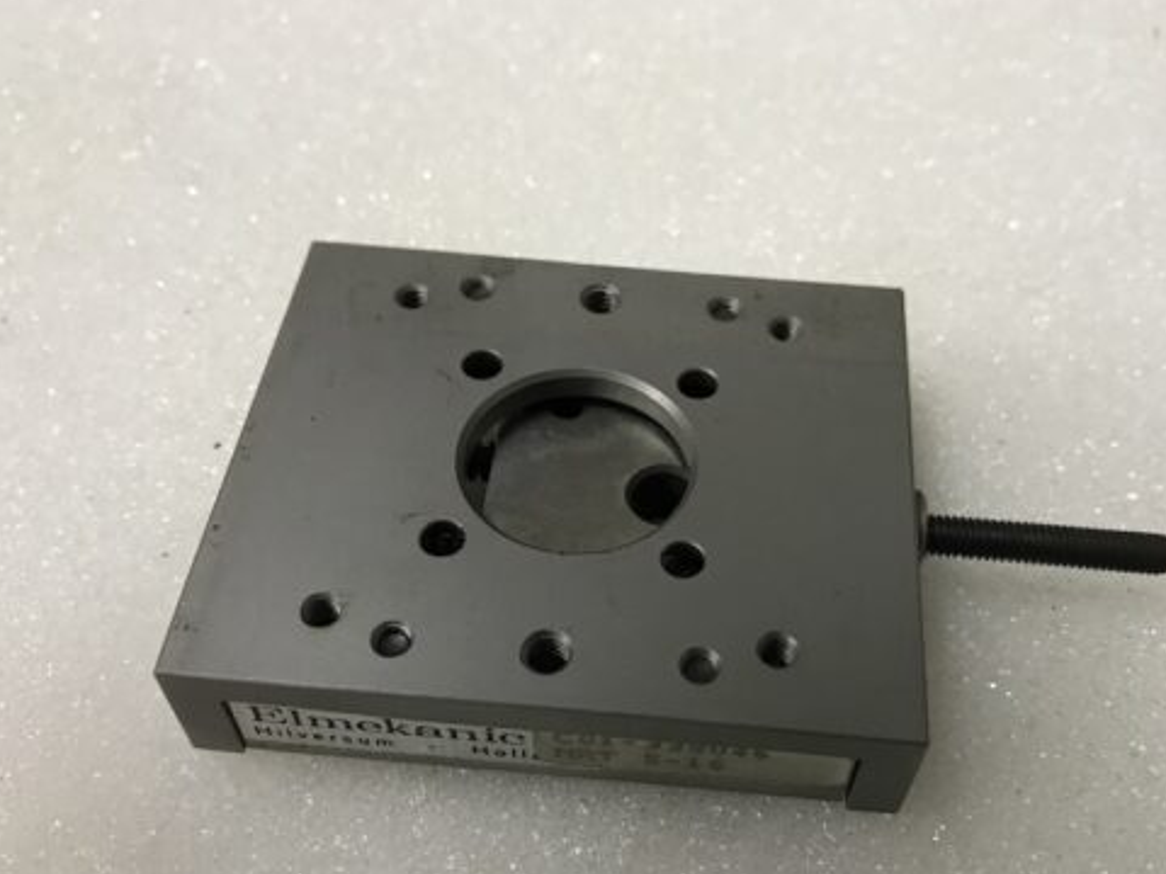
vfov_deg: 40.5
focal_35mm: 35
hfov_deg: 52.5
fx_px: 1179
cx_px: 651
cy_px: 527
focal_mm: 3.99
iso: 40
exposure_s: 1/17
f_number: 1.8
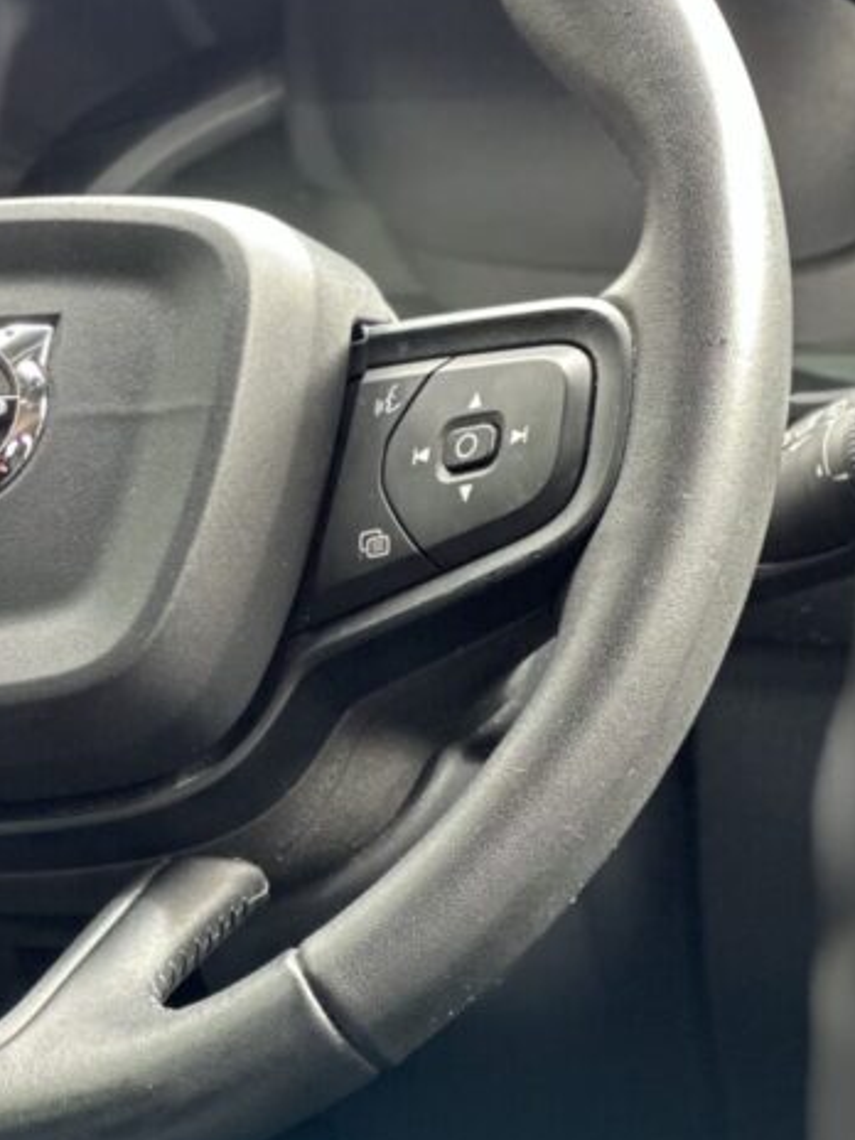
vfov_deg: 11.6
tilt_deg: -0.9
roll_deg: -0.4
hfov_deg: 8.7
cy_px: 366
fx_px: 5599
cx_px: 54
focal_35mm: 170
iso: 200
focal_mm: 9
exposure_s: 1/40
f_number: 2.8
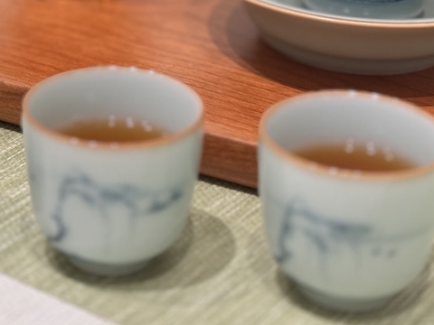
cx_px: 85
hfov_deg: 16.3
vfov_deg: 12.1
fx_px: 1505
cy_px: -66
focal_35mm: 120
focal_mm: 6.76
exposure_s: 1/54
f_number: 1.78
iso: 160
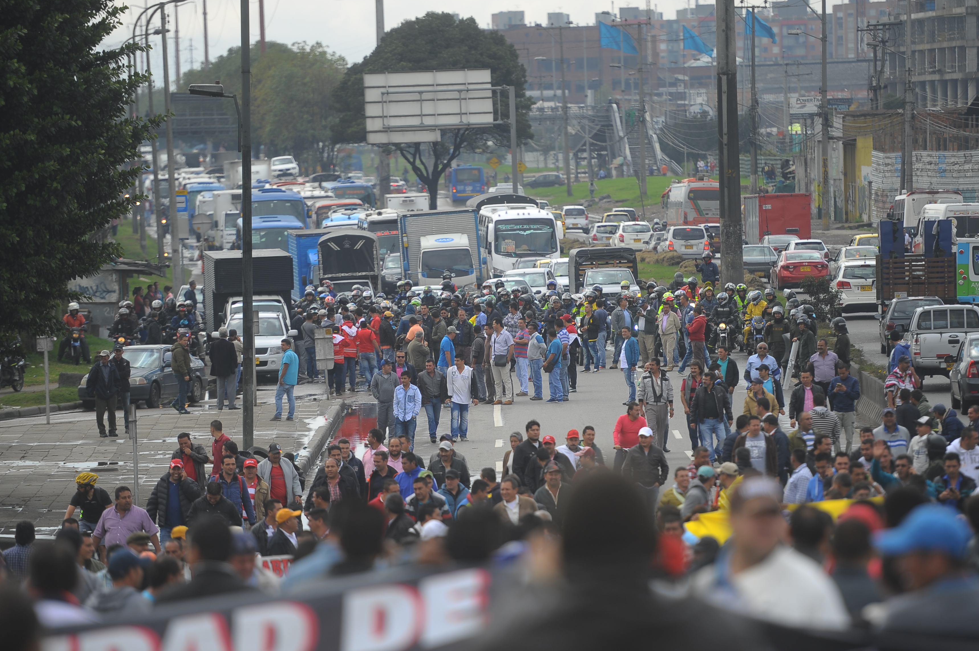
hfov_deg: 8.3
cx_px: 511
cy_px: 386
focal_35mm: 248
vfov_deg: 5.5
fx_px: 6740
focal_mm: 200
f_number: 2.8
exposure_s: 1/1250
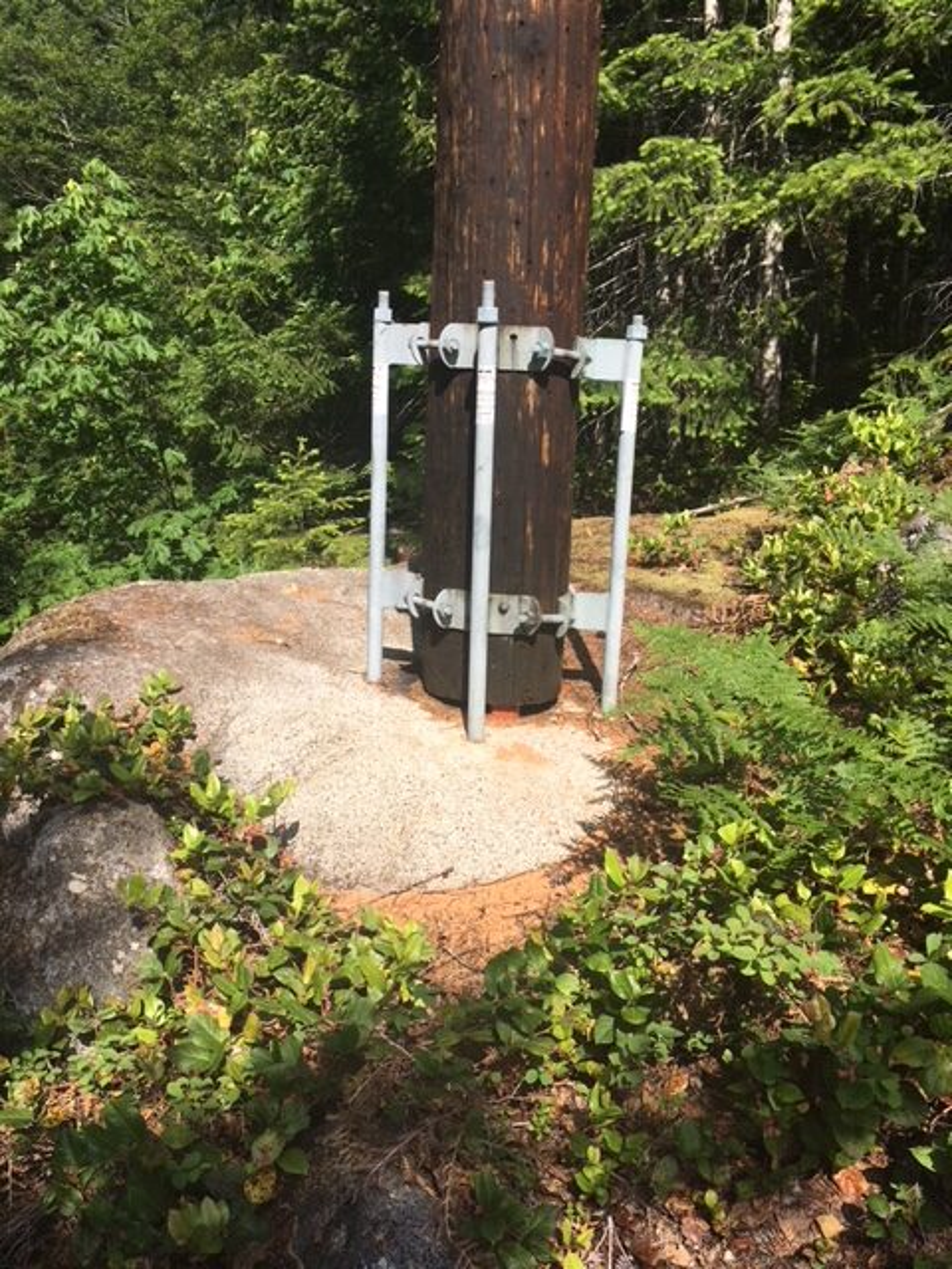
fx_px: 1063
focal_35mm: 29
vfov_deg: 61.7
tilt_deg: -12.6
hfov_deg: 48.2
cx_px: 476
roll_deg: -3.4
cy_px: 634
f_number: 2.2
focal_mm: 4.15
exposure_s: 1/1166
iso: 25
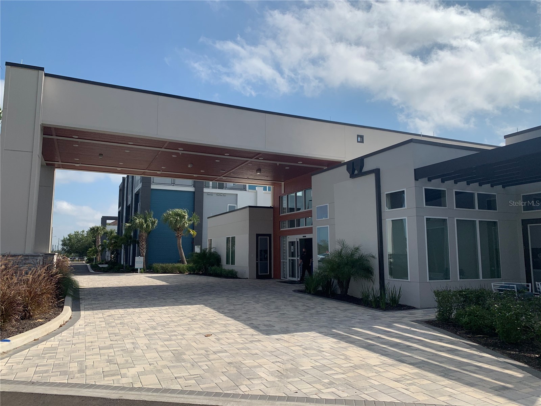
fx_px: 406
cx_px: 270
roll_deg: +1.7
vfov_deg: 53.1
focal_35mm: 26
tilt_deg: +9.1
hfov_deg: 67.3
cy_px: 203
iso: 25
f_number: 1.8
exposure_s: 1/4274
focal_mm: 4.25
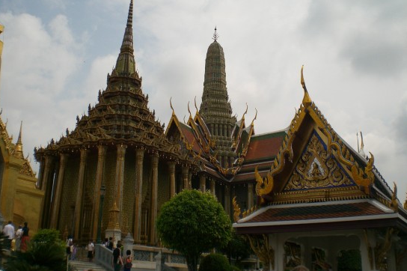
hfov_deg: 48.5
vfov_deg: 33.3
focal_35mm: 40
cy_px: 125
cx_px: 202
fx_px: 452
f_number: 4.4
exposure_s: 1/1000
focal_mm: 6.3
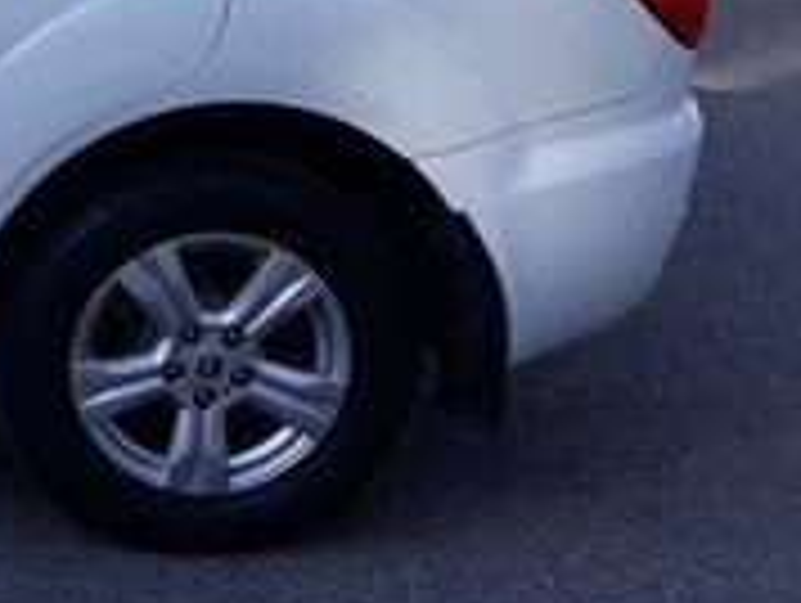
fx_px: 2317
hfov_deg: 17.1
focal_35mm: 100
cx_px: -518
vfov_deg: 14.7
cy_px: 119
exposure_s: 1/1174
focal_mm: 3.6
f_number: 1.9
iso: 40
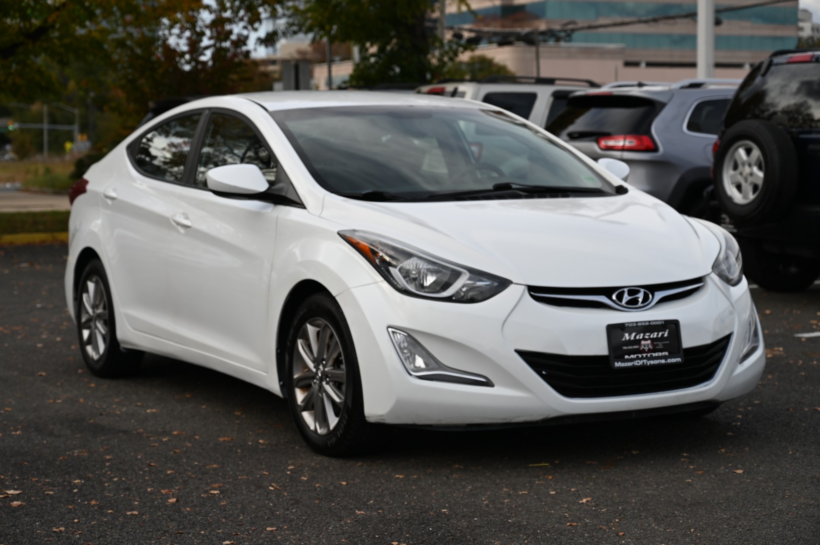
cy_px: 272
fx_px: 1593
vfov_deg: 19.4
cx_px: 410
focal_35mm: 70
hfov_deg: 28.9
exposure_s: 1/250
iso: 110
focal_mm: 70
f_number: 5.6
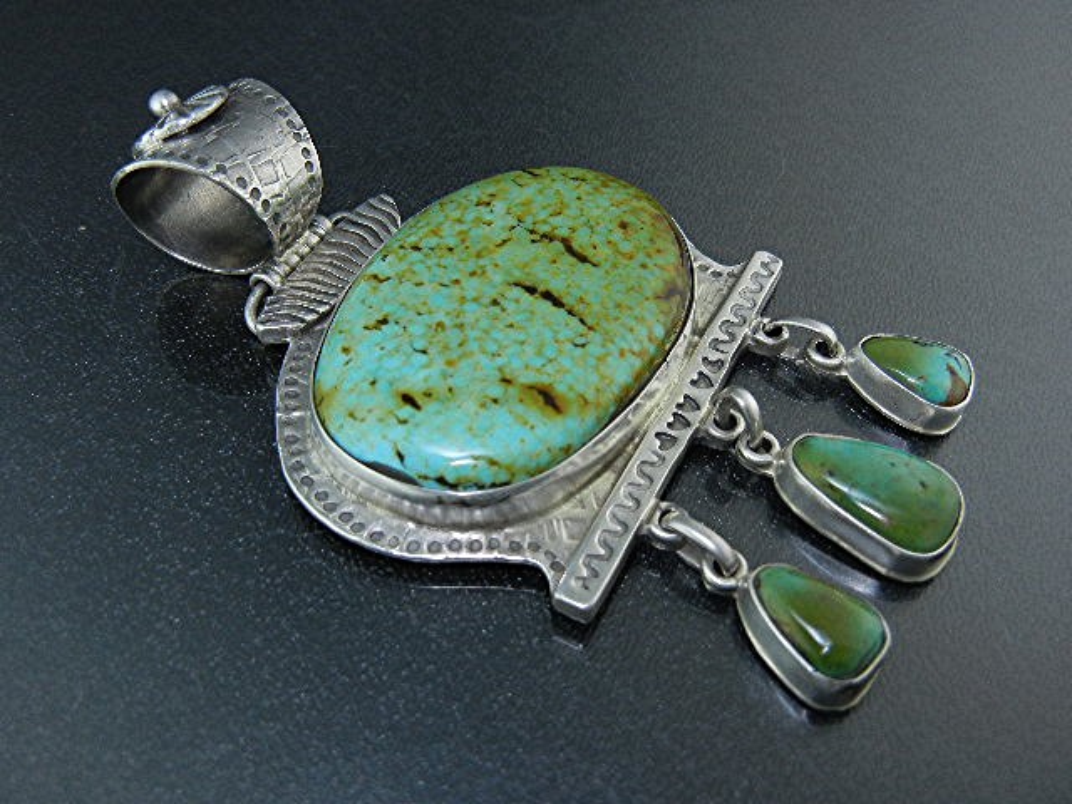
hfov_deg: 47.9
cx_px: 536
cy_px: 402
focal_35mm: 39
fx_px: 1208
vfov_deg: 36.8
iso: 200
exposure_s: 1/30
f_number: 3.7
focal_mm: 7.1
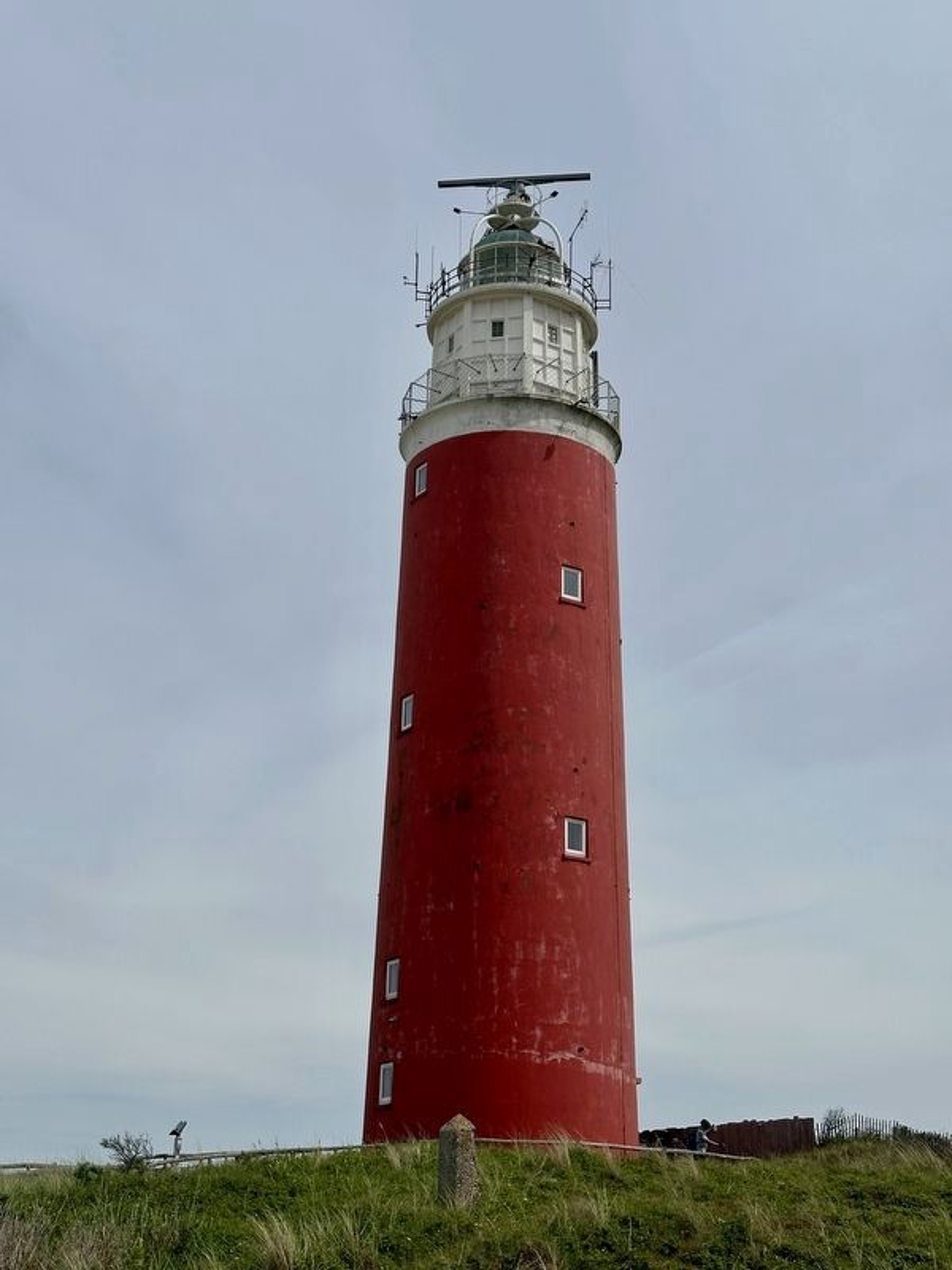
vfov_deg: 39.7
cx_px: 476
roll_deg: -1.5
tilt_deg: +21.1
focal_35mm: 48
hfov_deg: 30.3
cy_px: 635
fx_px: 1760
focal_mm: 6.86
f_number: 1.78
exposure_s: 1/12048
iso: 64
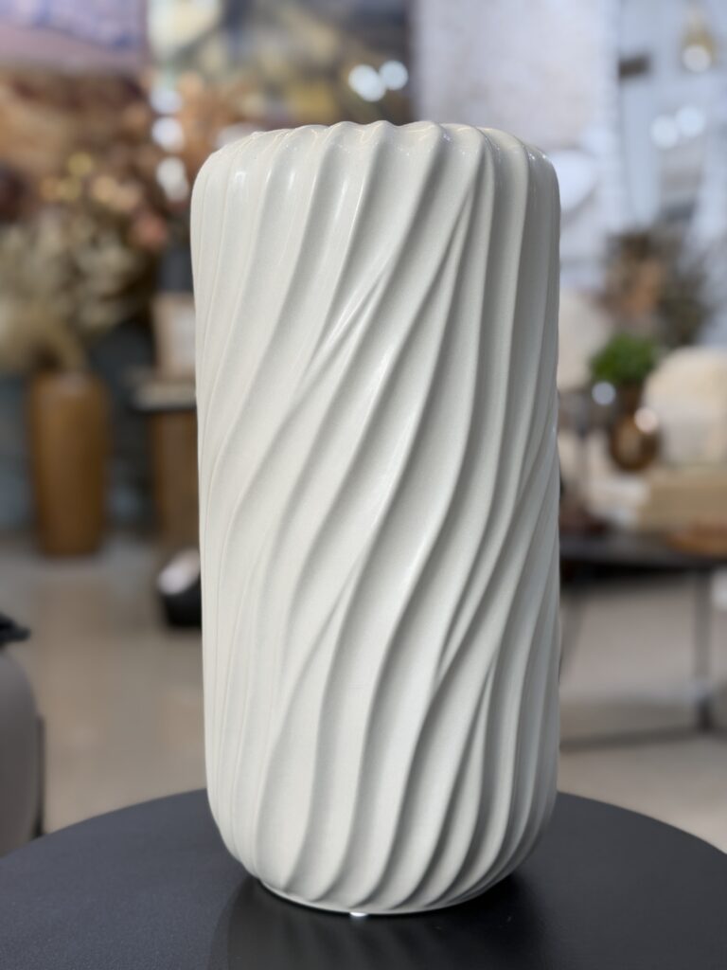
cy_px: 485
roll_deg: +0.0
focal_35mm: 48
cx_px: 364
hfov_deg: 30.3
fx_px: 1344
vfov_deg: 39.7
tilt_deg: -5.6
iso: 64
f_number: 1.78
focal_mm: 6.76
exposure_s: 1/60
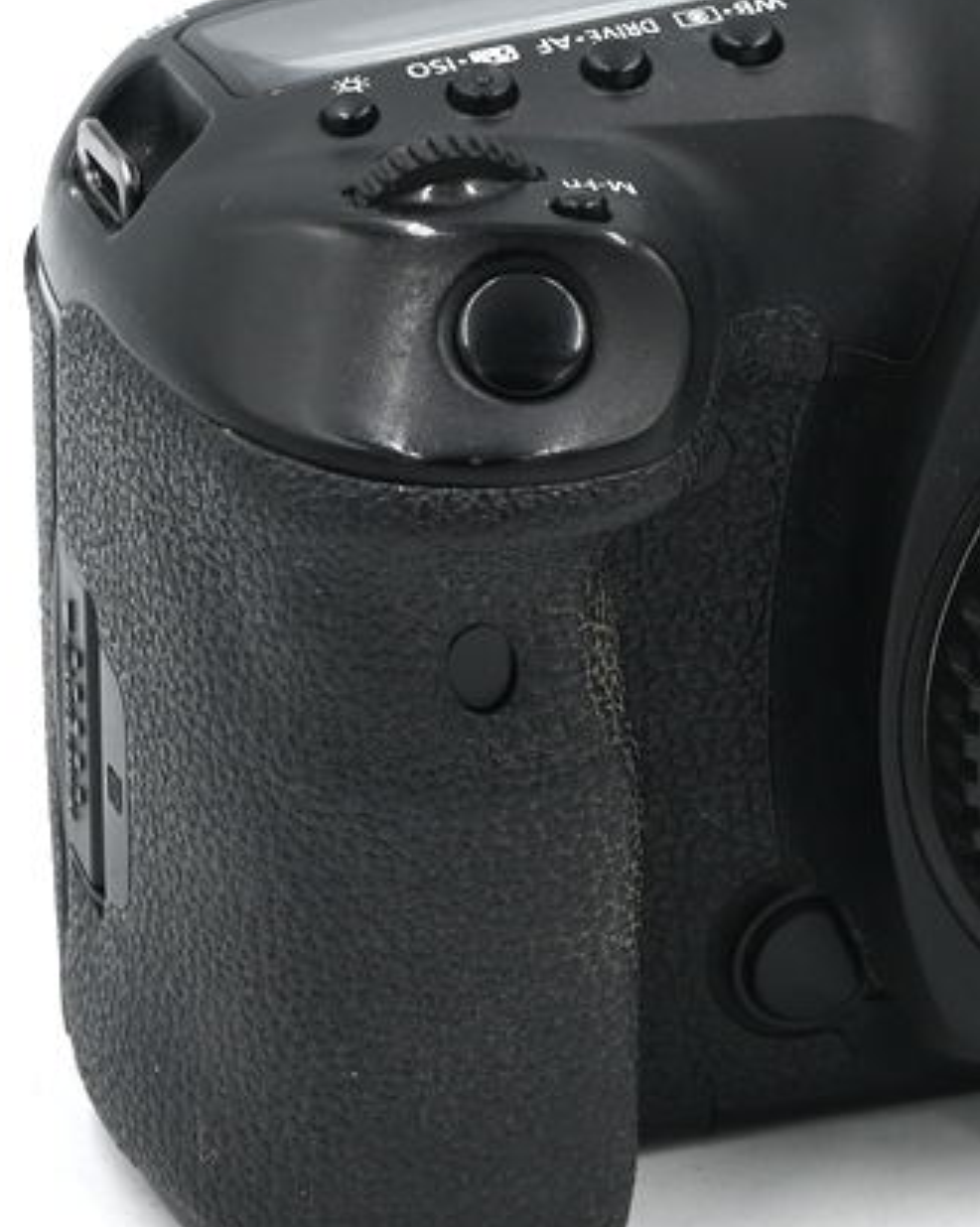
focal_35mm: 171
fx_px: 6207
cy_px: 421
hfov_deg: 9.0
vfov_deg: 11.3
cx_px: 876
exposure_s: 1/80
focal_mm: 50
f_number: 10
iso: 200
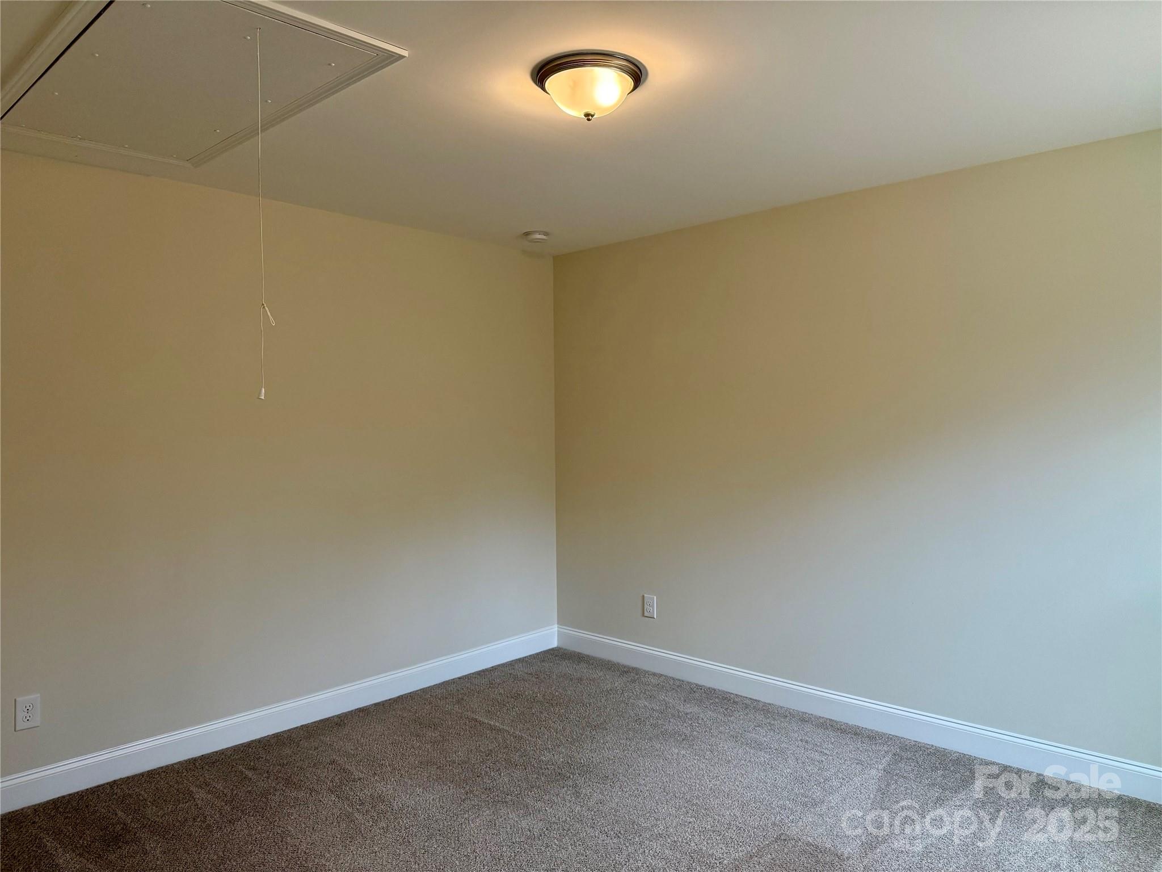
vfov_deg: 56.8
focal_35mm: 24
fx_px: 806
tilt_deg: -1.1
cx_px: 581
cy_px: 436
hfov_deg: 71.6
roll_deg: +0.5
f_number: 1.78
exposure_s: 1/60
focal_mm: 6.76
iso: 200
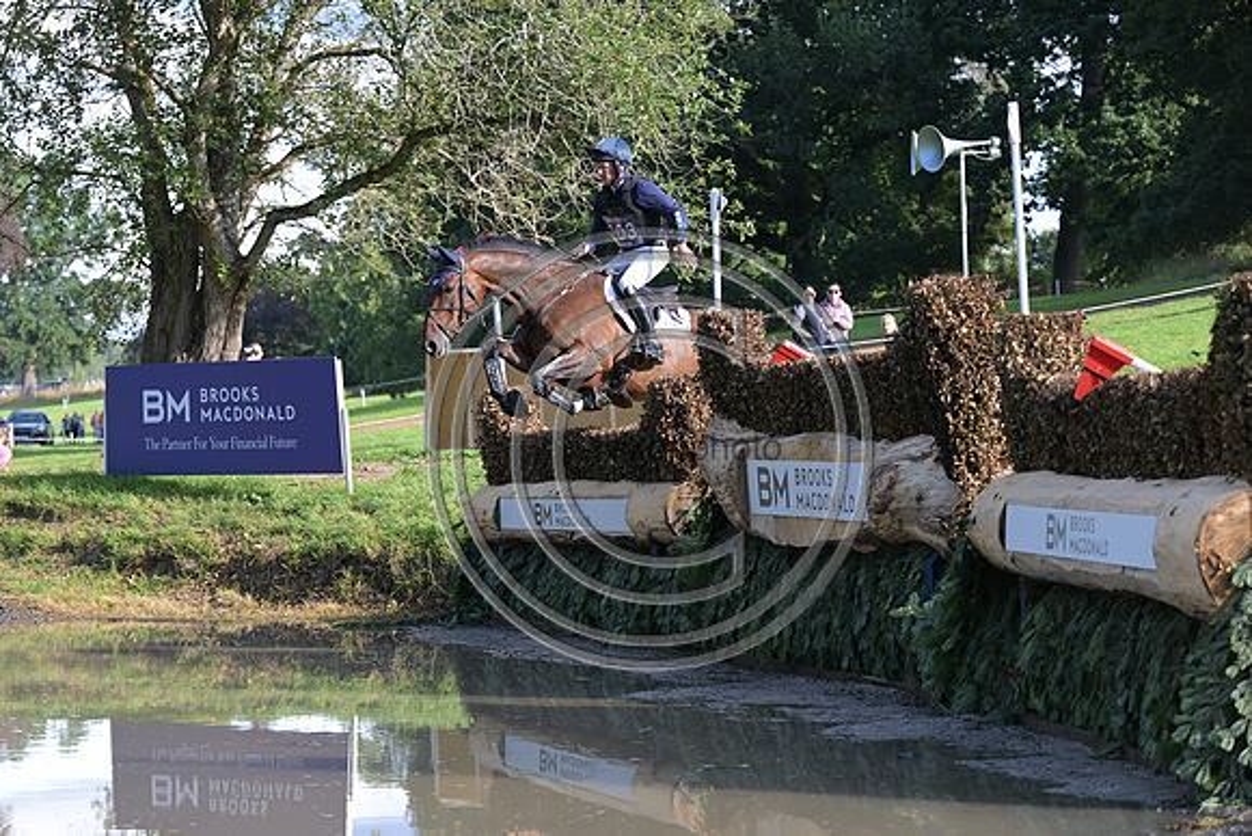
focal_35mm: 104
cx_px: 626
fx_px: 3618
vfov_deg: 13.2
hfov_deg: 19.6
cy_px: 418
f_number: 5
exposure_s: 1/1250
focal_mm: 104
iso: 1000
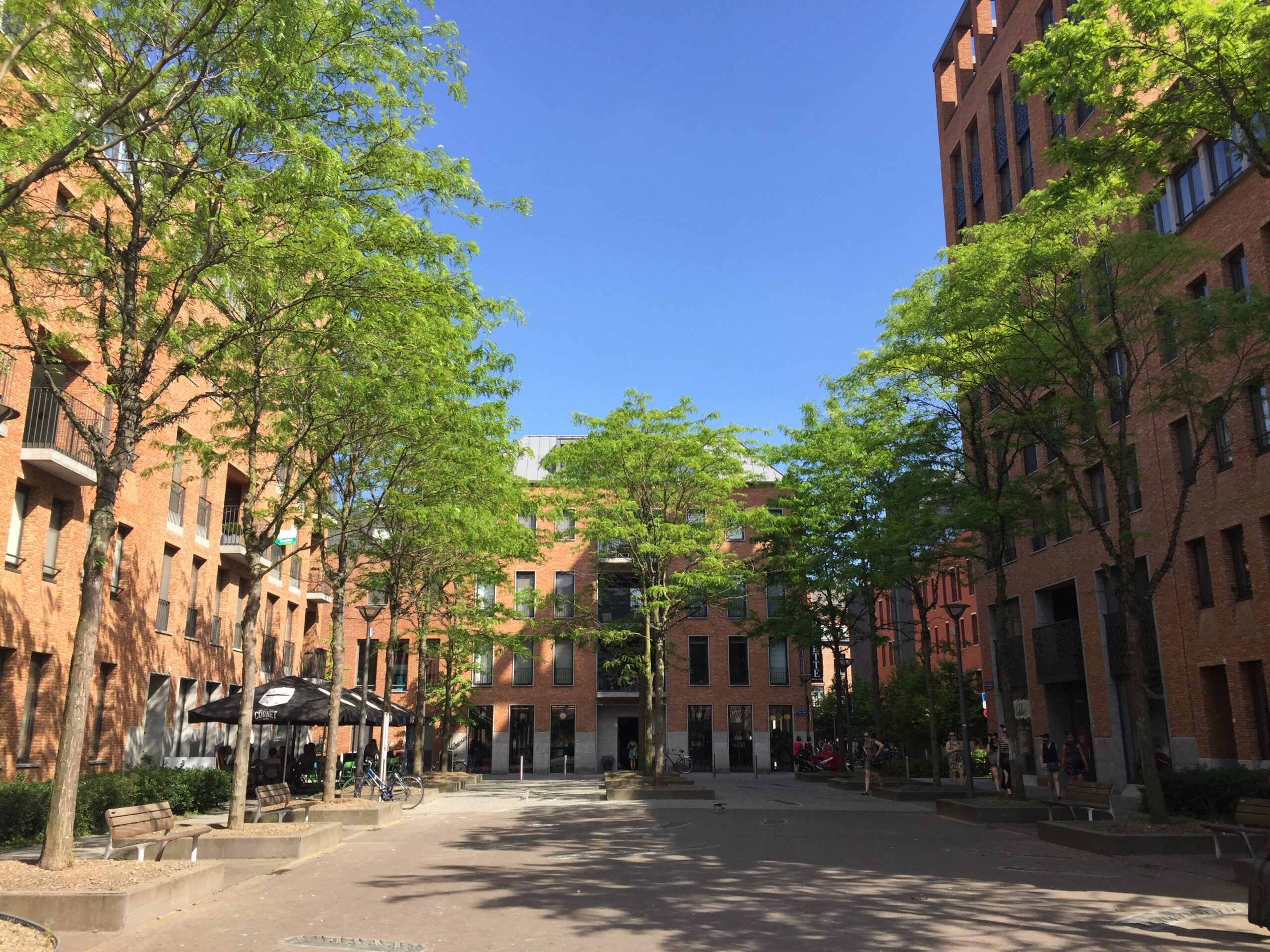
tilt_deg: +14.0
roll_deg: -1.3
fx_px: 1064
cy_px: 476
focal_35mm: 29
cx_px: 635
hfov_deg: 61.7
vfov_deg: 48.2
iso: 32
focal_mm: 4.15
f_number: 2.2
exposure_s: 1/1014
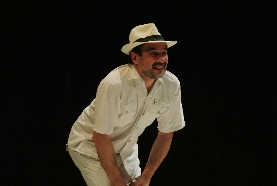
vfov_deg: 6.2
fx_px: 1727
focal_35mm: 224
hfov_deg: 9.2
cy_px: 93
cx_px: 138
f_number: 9
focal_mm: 83.2
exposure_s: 1/400
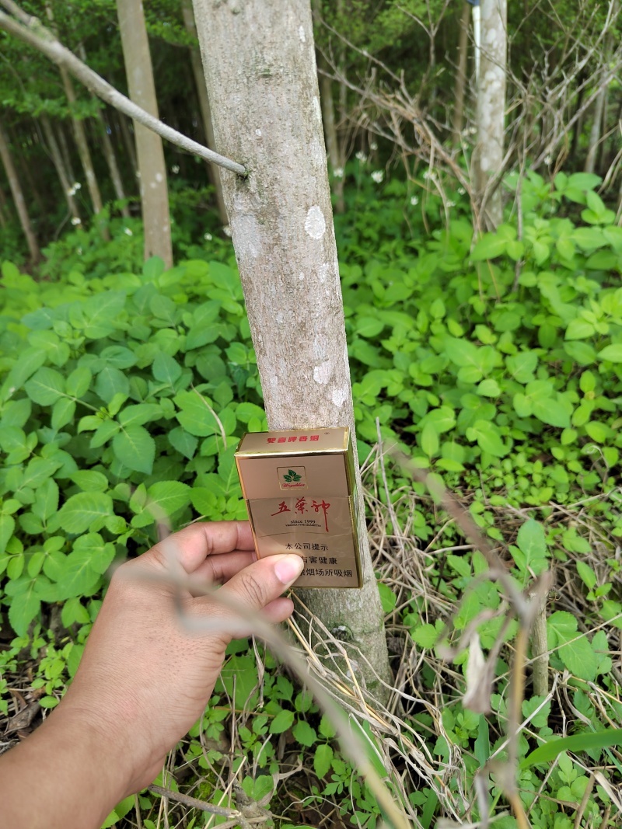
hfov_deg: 58.9
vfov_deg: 73.9
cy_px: 414
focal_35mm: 23
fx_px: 551
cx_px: 311
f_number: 1.9
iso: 102
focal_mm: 5.52
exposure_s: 1/100
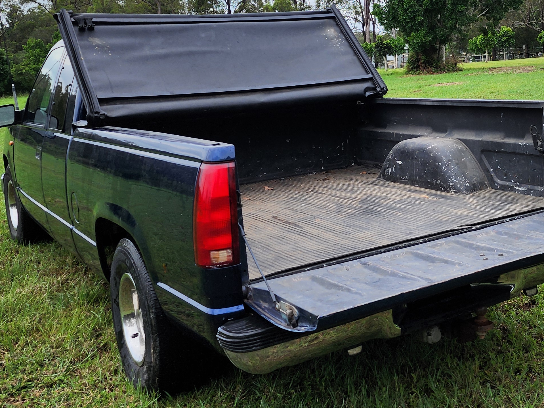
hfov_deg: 38.0
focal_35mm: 48
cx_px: 446
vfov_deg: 30.1
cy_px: 144
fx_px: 754
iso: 12
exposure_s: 1/769
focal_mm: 6.4
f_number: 1.8
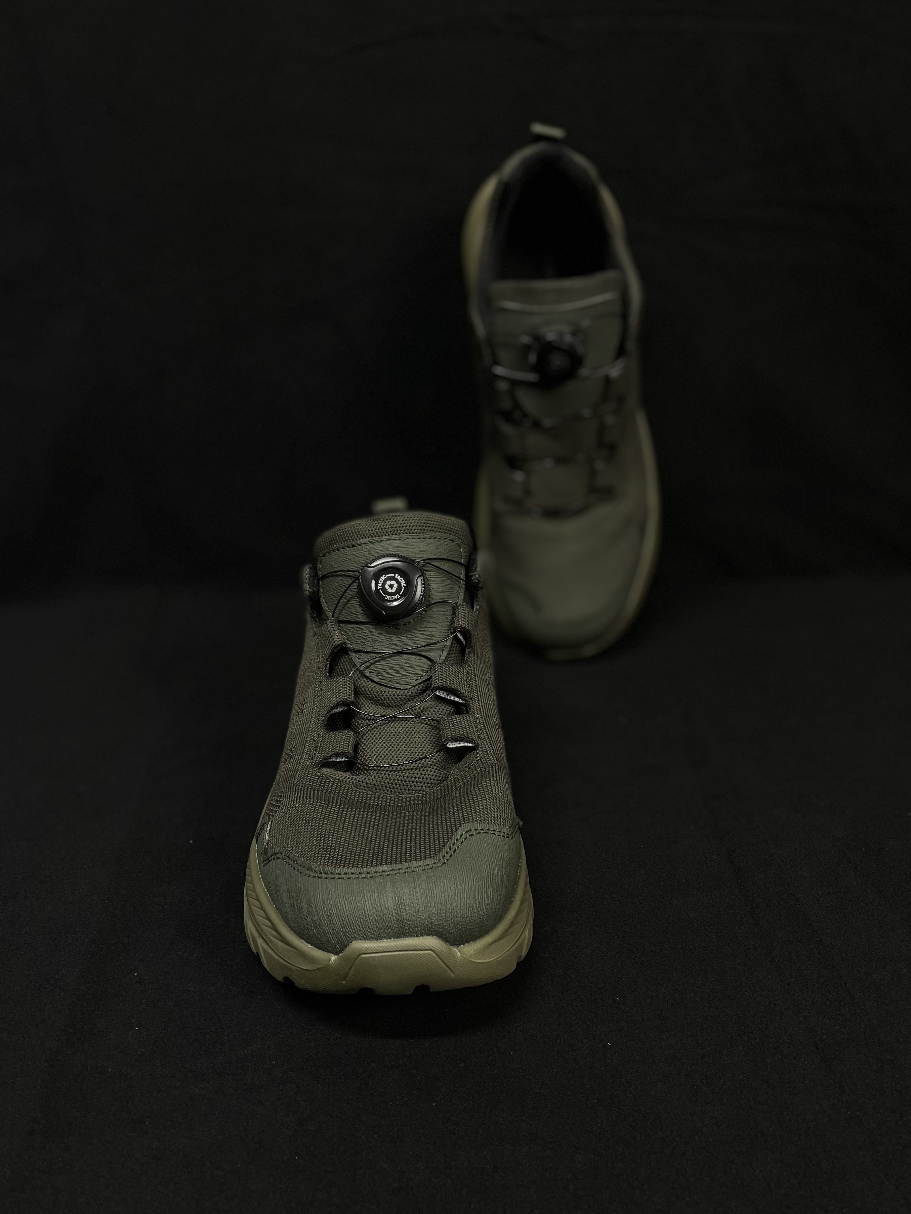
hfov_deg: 48.2
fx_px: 1018
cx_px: 486
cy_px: 634
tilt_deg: -22.8
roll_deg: +2.2
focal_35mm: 29
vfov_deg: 61.6
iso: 80
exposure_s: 1/50
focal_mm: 4.2
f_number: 1.6
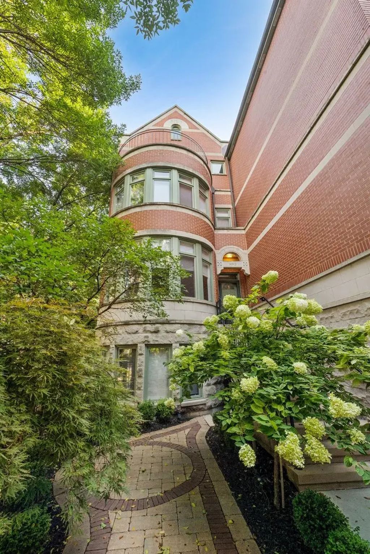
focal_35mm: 14
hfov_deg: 81.2
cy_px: 277
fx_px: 216
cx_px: 185
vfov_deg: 104.3
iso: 320
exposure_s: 1/200
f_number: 11
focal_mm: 14
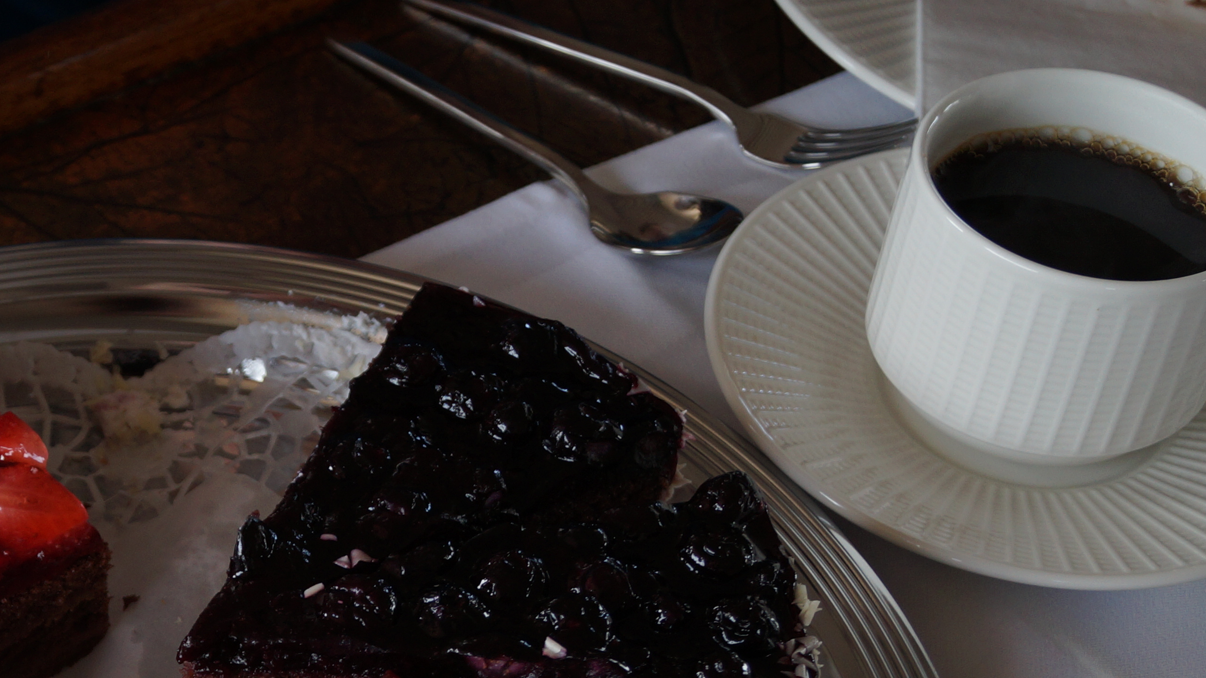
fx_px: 2782
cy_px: 825
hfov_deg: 23.9
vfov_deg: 13.5
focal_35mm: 87
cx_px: 154
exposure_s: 1/160
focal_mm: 26
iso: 200
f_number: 4
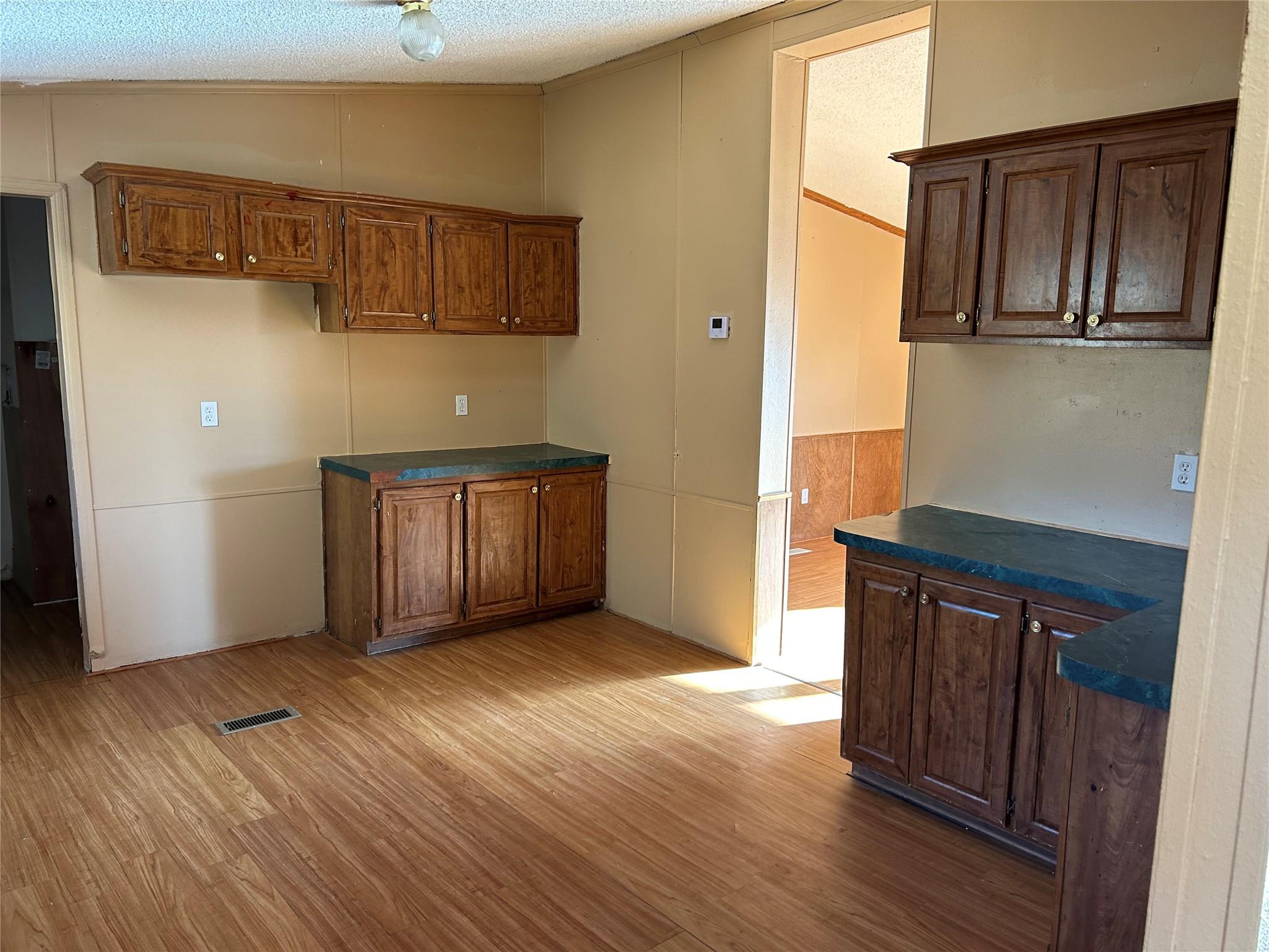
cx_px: 634
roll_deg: -1.6
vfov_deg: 53.1
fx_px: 953
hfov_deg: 67.3
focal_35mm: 26
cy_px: 476
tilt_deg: -8.1
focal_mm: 5.7
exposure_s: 1/121
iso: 125
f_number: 1.5
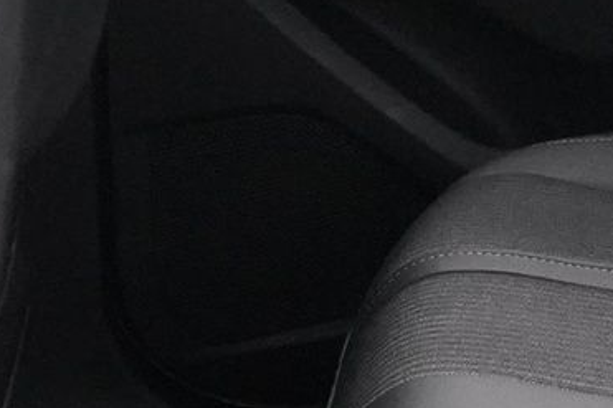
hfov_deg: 9.5
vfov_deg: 6.6
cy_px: 325
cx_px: 1038
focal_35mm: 209
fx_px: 3557
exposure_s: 1/160
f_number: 3.5
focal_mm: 31
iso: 12800
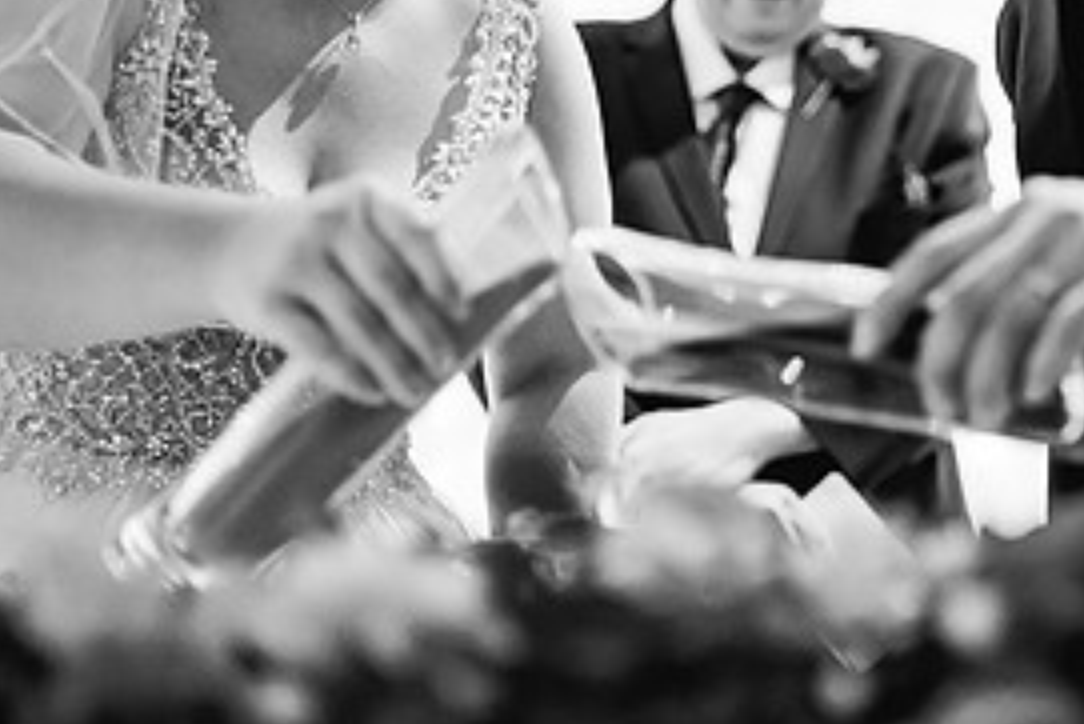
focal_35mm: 75
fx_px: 2259
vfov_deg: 18.0
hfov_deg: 26.6
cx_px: 840
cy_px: 134
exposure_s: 1/250
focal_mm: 35
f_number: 1.4
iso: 3200
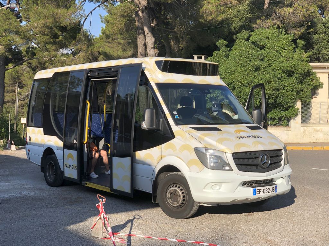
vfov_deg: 28.0
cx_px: 164
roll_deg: -1.6
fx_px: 494
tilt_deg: -1.9
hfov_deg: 36.8
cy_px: 123
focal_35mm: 52
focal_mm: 6
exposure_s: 1/827
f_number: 2.4
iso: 16
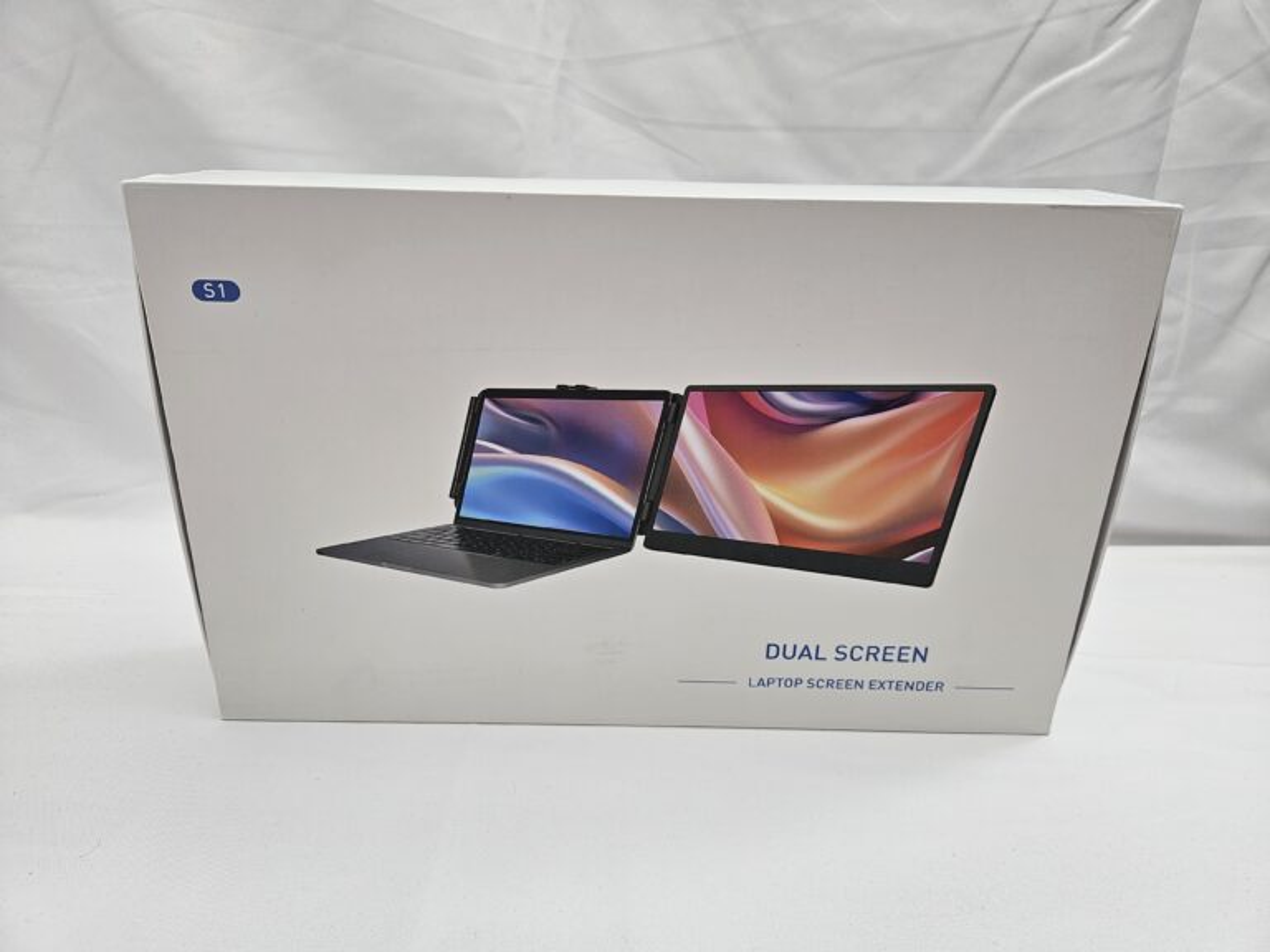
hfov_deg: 73.9
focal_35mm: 23
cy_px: 476
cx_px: 635
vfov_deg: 58.9
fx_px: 844
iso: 25
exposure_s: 1/134
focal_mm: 5.4
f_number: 1.8
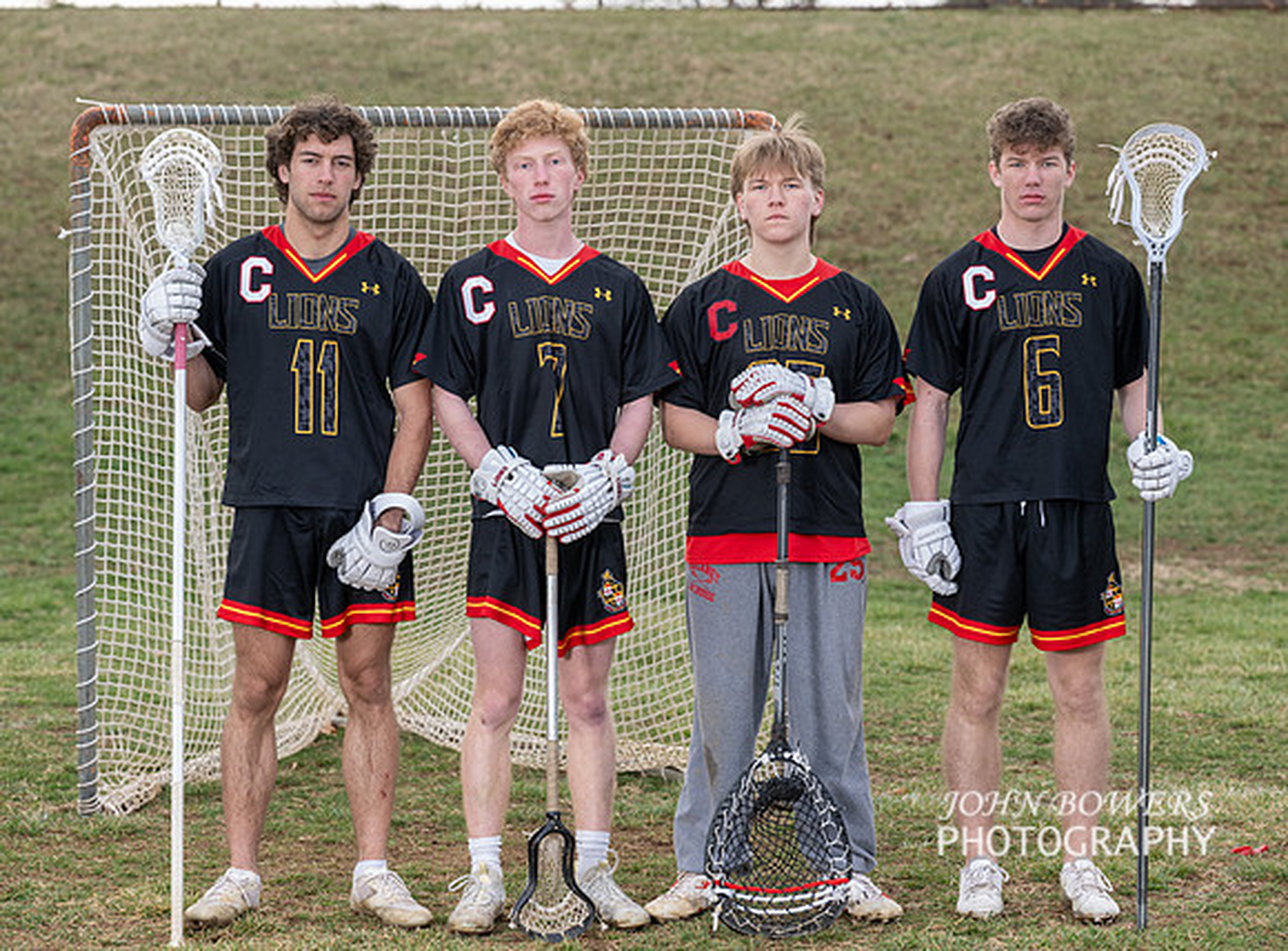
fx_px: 4059
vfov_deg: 13.4
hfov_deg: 18.0
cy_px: 475
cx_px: 647
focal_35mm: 110
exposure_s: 1/200
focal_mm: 101
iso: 250
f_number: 4.5
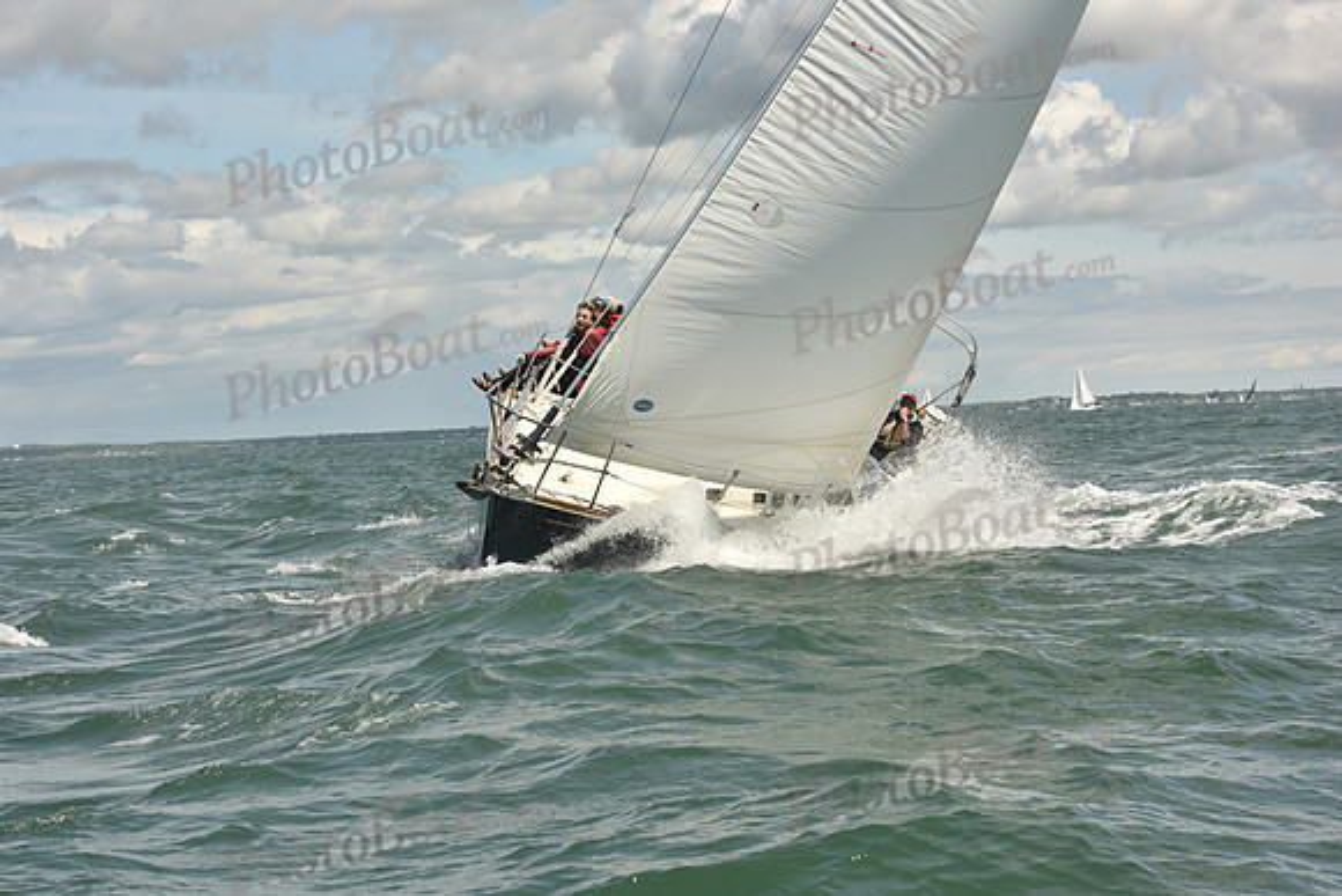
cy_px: 448
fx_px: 3356
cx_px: 671
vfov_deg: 15.2
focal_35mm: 90
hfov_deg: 22.6
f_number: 11
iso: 320
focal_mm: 90
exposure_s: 1/800
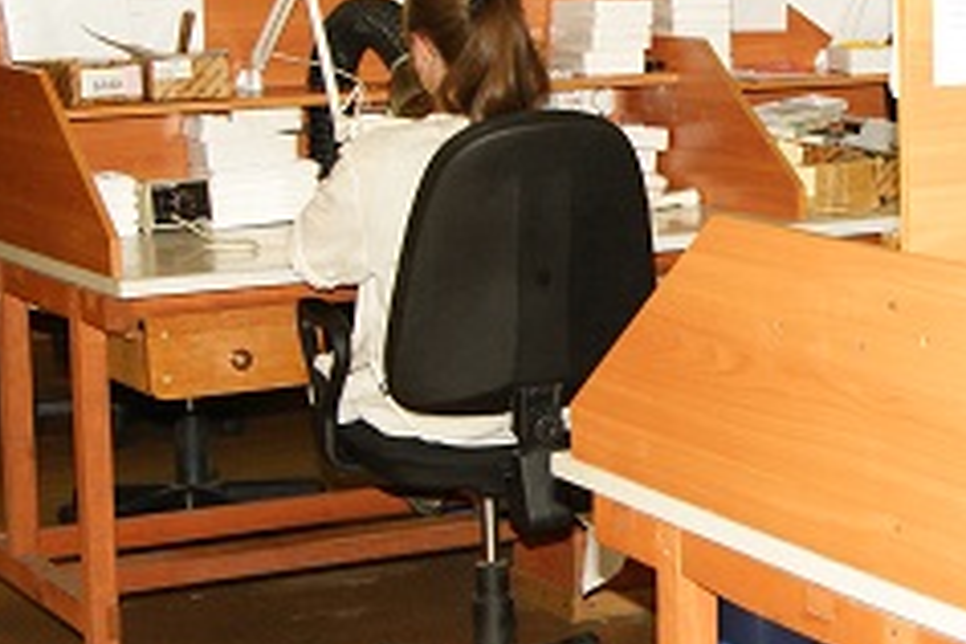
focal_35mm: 110
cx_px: 988
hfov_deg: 18.1
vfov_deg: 12.4
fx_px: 2951
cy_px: 387
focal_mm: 24
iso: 400
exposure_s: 1/80
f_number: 7.1
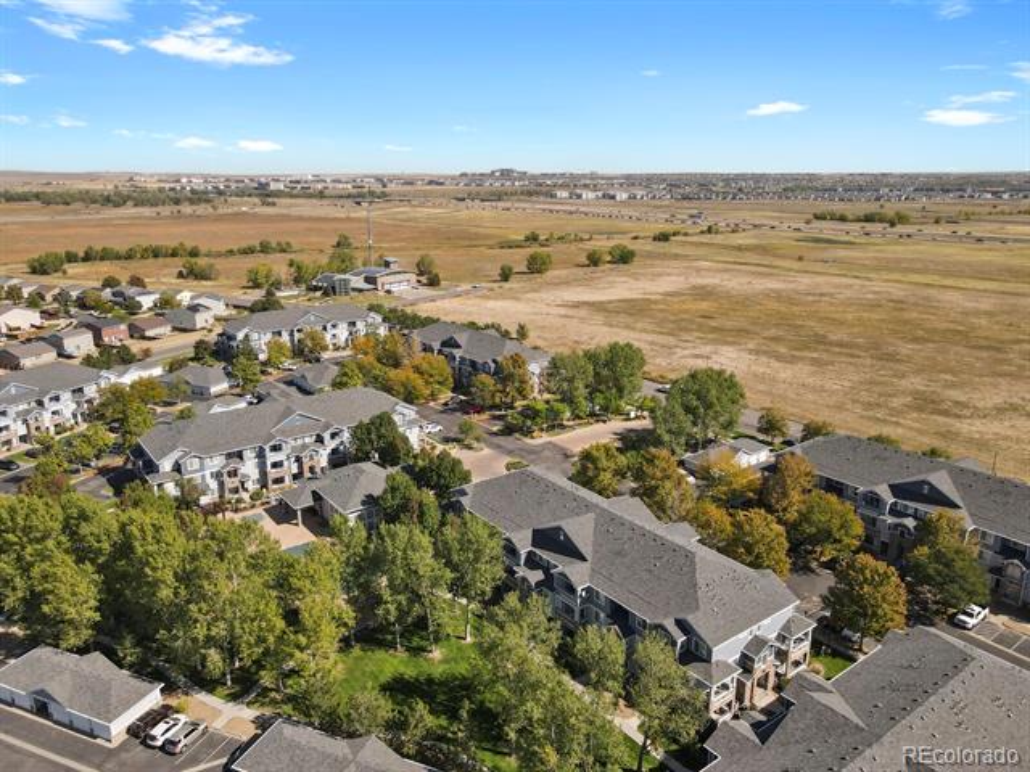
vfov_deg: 56.8
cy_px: 386
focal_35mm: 24
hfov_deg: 71.6
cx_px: 515
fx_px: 714
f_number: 2.8
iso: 100
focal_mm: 4.5
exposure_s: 1/400
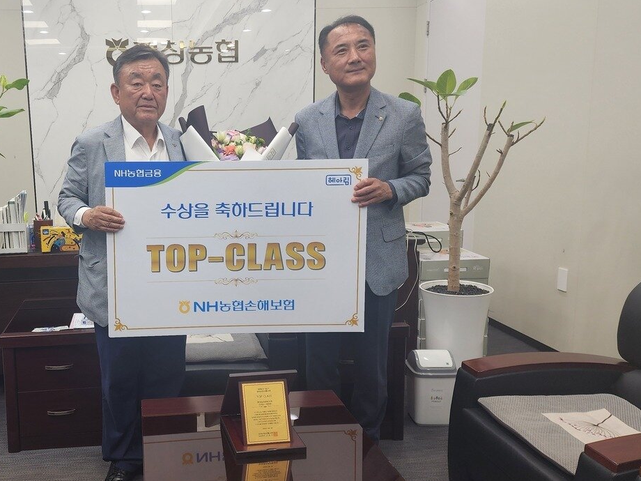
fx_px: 648
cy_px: 241
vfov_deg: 40.7
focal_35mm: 35
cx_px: 200
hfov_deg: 51.4
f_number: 1.8
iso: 50
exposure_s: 1/120
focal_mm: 6.4
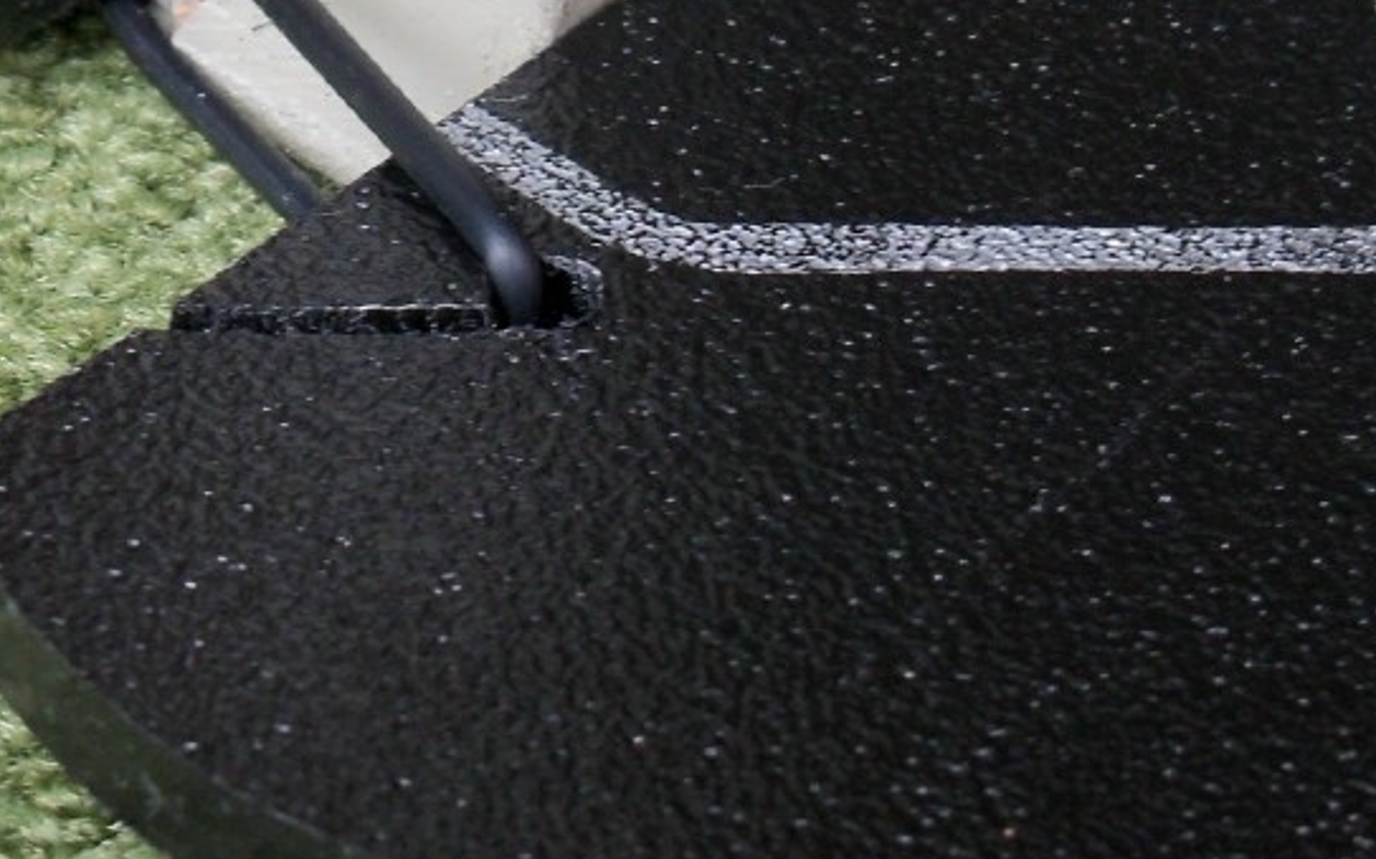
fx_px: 4424
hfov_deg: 17.6
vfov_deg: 11.1
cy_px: 208
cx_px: 421
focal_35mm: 118
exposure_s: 1/40
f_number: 4
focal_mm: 10.5
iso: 250
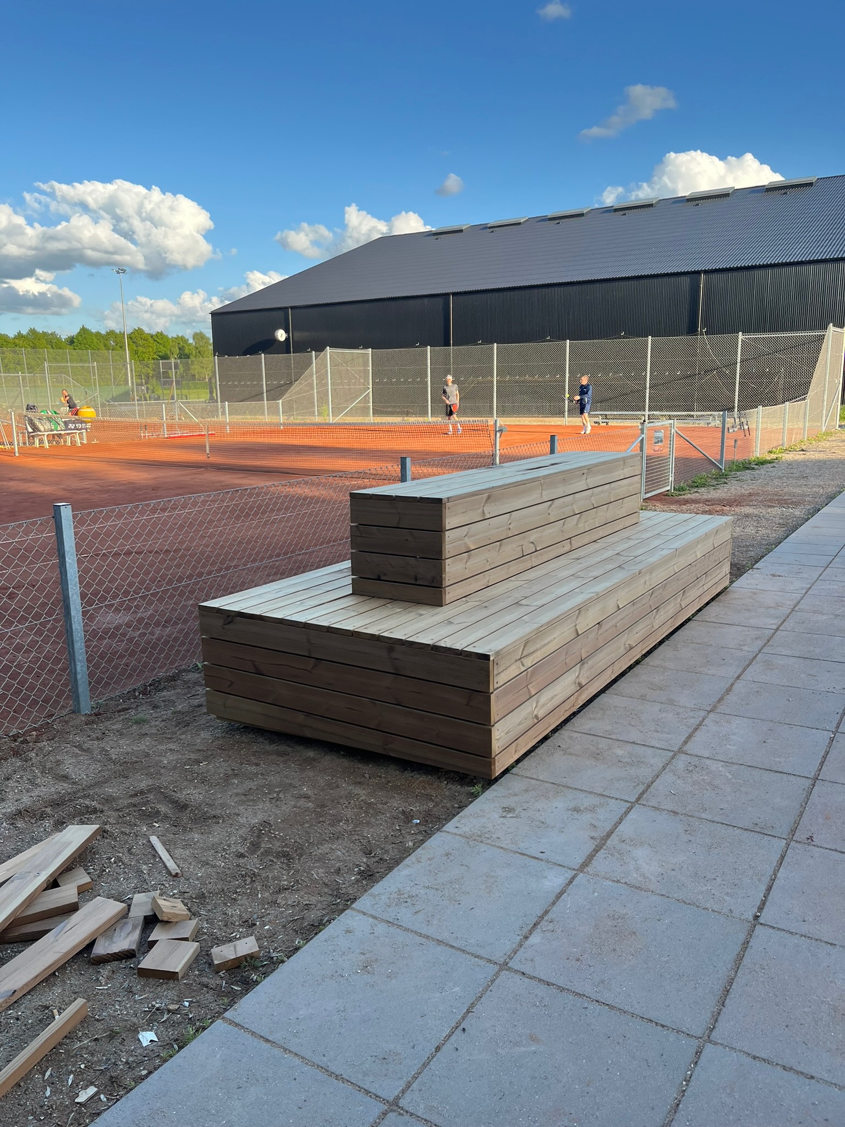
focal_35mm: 26
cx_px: 422
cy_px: 564
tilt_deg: -12.3
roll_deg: +1.0
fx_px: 846
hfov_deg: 53.1
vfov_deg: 67.3
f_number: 1.6
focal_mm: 5.1
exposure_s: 1/751
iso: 50
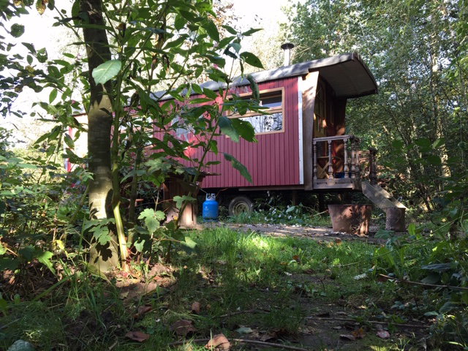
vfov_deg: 48.2
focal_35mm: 29
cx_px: 234
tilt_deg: +3.7
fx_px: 392
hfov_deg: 61.7
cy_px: 176
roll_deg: +0.1
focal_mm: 4.15
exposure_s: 1/100
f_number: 2.2
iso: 25
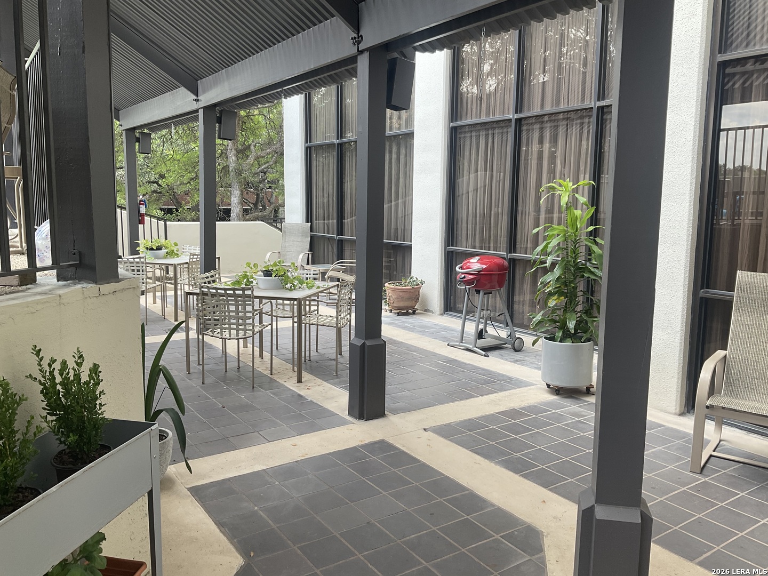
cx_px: 384
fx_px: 643
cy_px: 288
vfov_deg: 48.2
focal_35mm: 29
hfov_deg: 61.7
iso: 25
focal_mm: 3
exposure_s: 1/120
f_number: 1.8
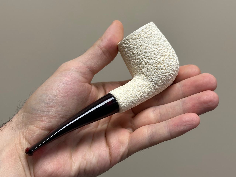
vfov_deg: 30.3
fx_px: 327
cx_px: 118
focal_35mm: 48
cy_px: 88
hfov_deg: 39.7
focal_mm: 6.86
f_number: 1.78
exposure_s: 1/100
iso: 64
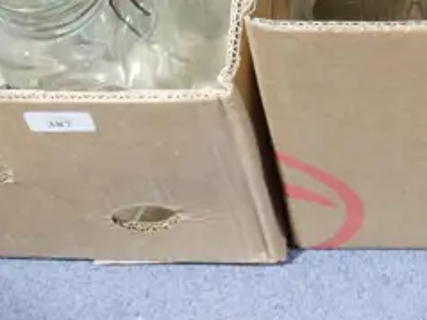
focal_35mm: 120
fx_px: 1479
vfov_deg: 11.8
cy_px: -149
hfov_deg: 16.4
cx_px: 138
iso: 1000
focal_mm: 14
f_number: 3.5
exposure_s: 1/60
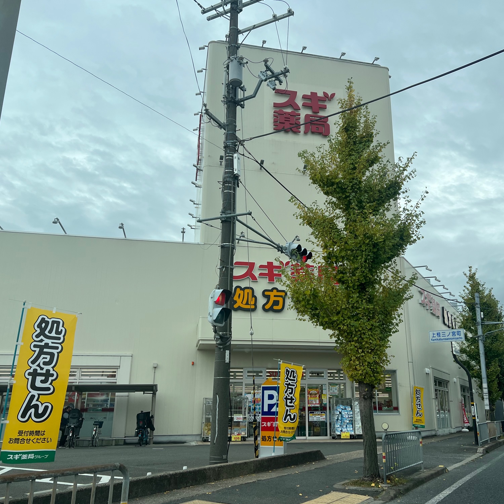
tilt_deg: +17.0
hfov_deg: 52.3
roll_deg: +0.0
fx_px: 511
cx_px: 296
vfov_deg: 52.5
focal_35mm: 31
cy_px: 253
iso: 50
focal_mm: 5.7
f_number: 1.5
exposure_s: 1/1869
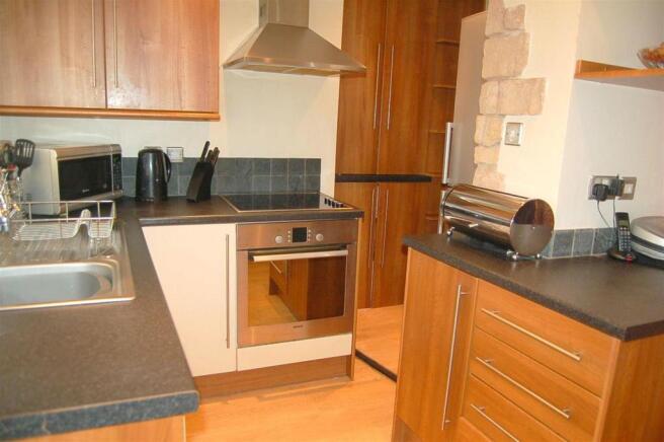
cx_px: 332
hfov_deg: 67.4
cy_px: 221
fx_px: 497
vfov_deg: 47.8
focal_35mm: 27
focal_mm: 18
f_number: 3.5
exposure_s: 1/60
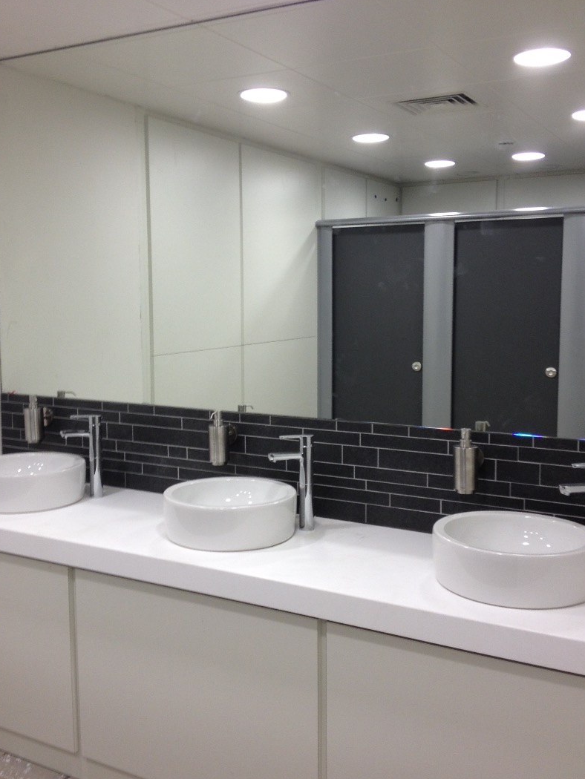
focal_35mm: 40
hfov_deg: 36.0
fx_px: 901
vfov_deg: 46.8
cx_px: 288
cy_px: 382
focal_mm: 4.28
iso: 50
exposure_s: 1/30
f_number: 2.4
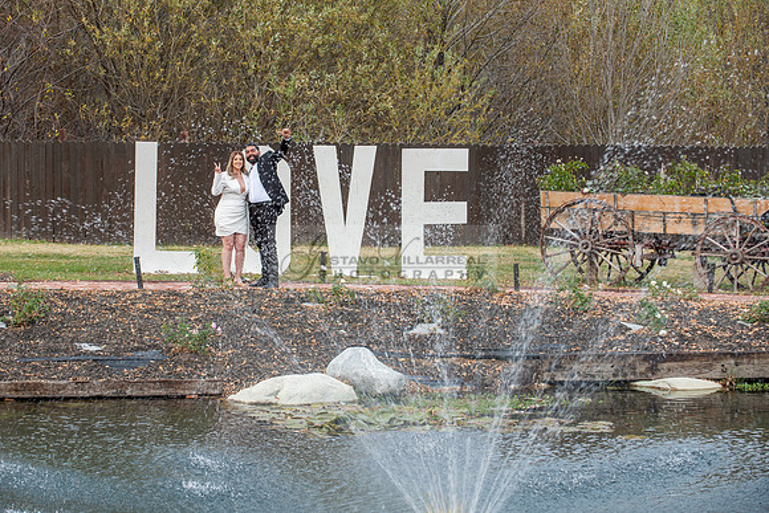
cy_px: 238
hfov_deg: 16.9
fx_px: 2581
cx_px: 337
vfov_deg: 11.4
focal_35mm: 121
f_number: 3.5
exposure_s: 1/200
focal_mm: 105
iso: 250
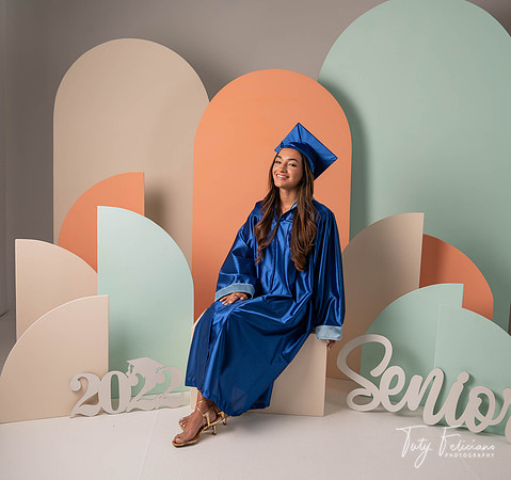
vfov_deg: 45.3
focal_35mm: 35
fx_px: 575
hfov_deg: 47.9
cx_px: 264
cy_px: 241
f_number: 5
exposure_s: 1/125
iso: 125
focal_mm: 28
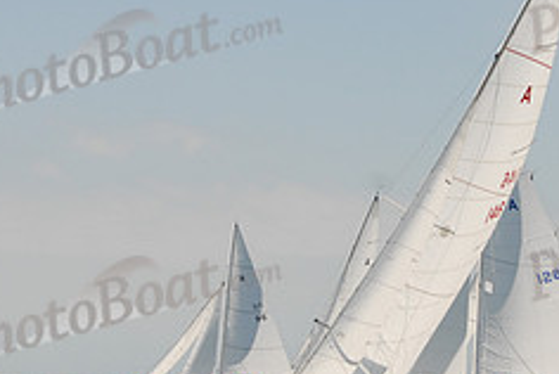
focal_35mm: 184
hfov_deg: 11.1
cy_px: 149
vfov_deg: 7.5
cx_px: 405
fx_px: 2861
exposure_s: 1/500
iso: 200
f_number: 8
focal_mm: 50
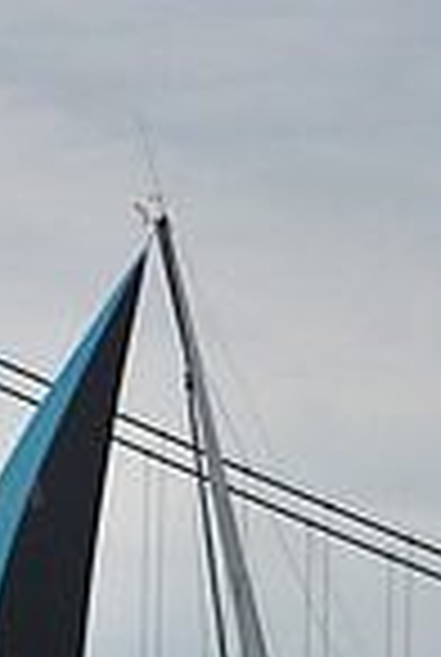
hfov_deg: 2.9
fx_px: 8705
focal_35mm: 476
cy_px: 1143
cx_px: 277
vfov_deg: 4.3
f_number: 7.1
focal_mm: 120
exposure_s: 1/800
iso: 250
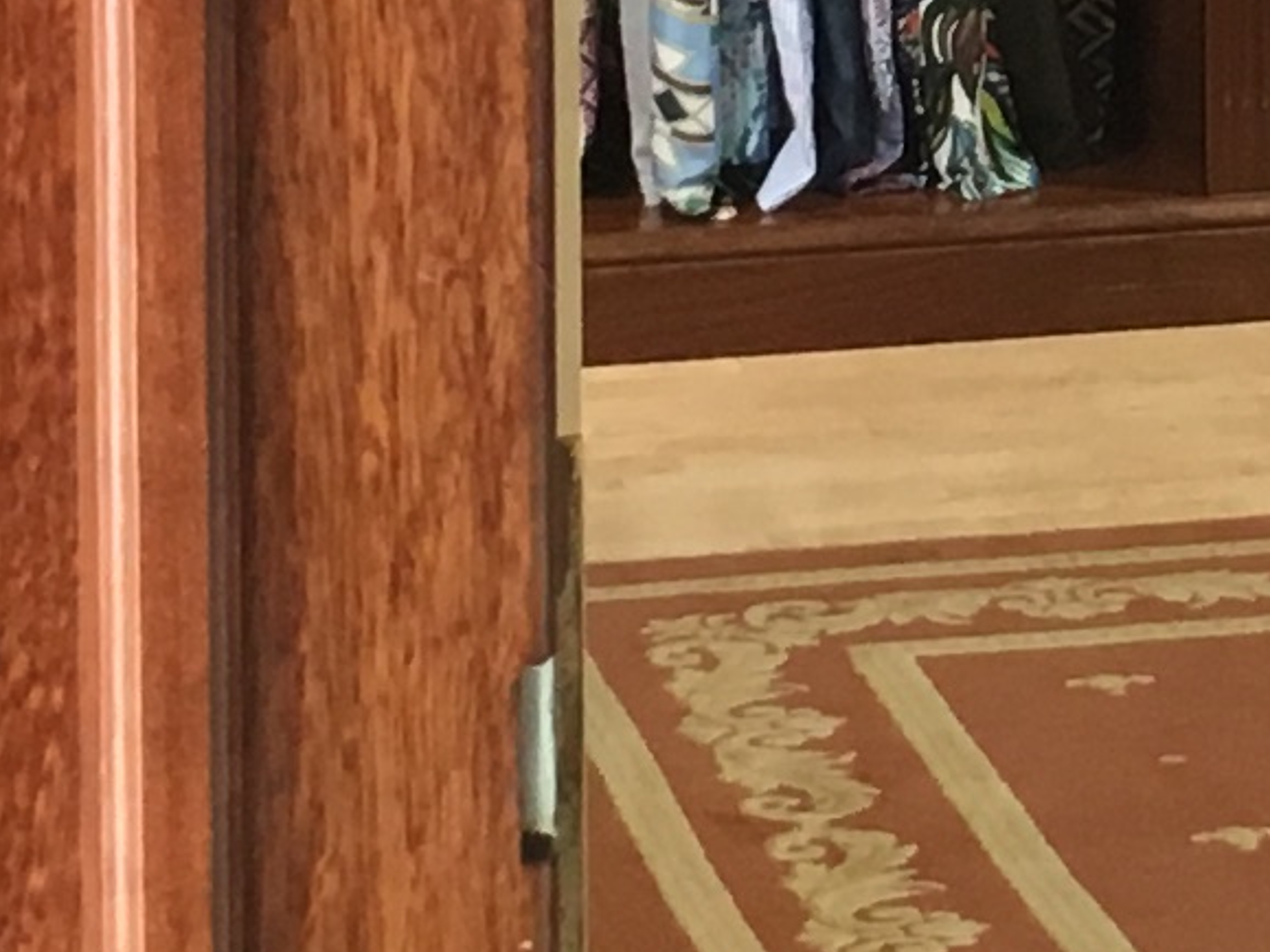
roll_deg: +0.0
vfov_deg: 7.2
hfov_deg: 9.6
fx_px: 7409
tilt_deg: -5.7
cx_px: 1711
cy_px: -687
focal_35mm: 202
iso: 50
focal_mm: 4.15
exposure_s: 1/33
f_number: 2.2
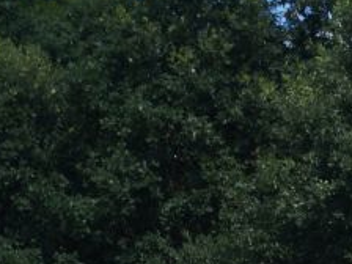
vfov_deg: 8.3
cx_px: 710
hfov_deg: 10.6
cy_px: 490
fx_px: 1739
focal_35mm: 171
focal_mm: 26
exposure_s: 1/250
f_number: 8
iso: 100
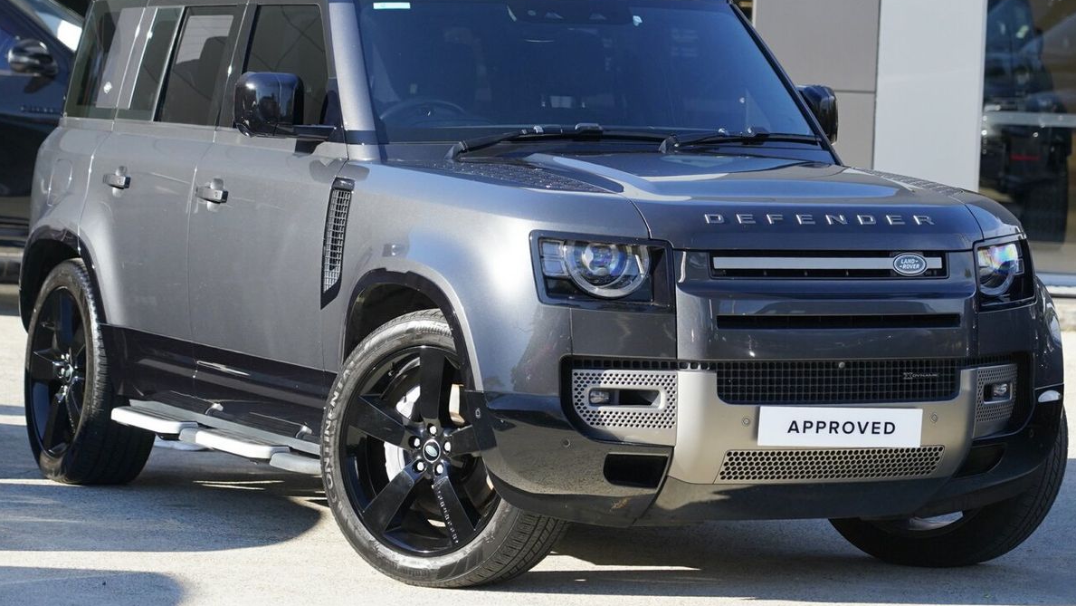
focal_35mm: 111
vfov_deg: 10.9
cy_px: 262
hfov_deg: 19.3
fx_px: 3167
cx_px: 538
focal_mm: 105
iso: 2000
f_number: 4.5
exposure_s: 1/160
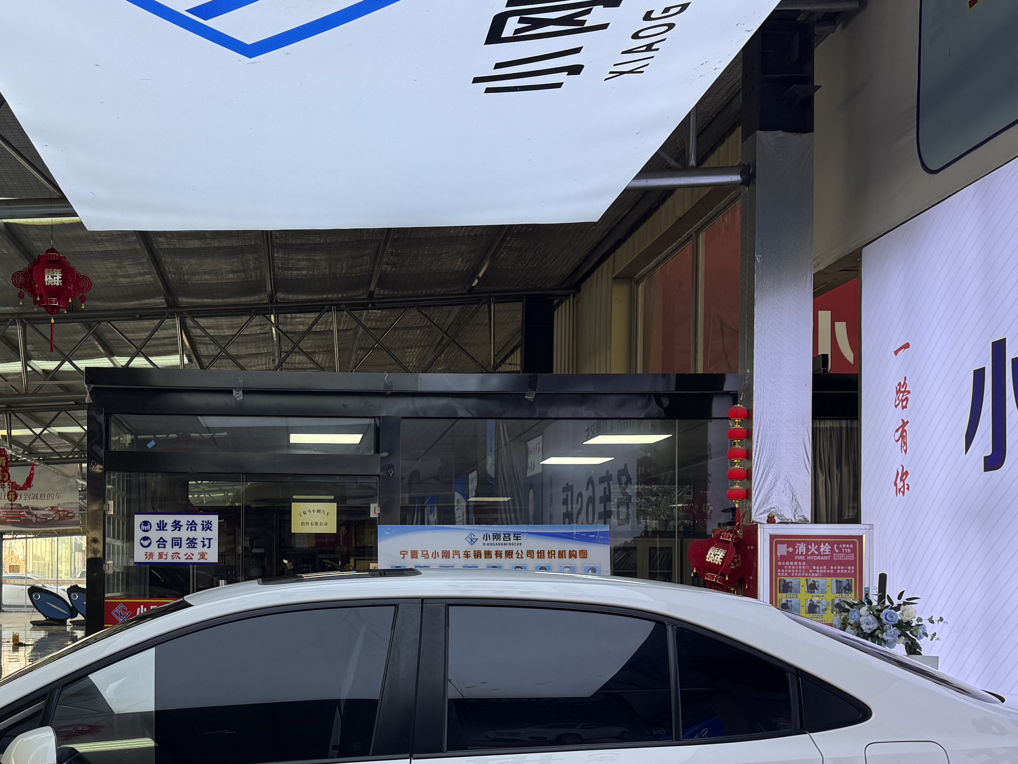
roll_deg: +0.4
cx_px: 332
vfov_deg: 32.4
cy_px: 546
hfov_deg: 42.3
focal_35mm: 44
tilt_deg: +1.7
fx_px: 1294
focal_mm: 6.76
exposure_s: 1/350
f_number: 1.78
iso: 80
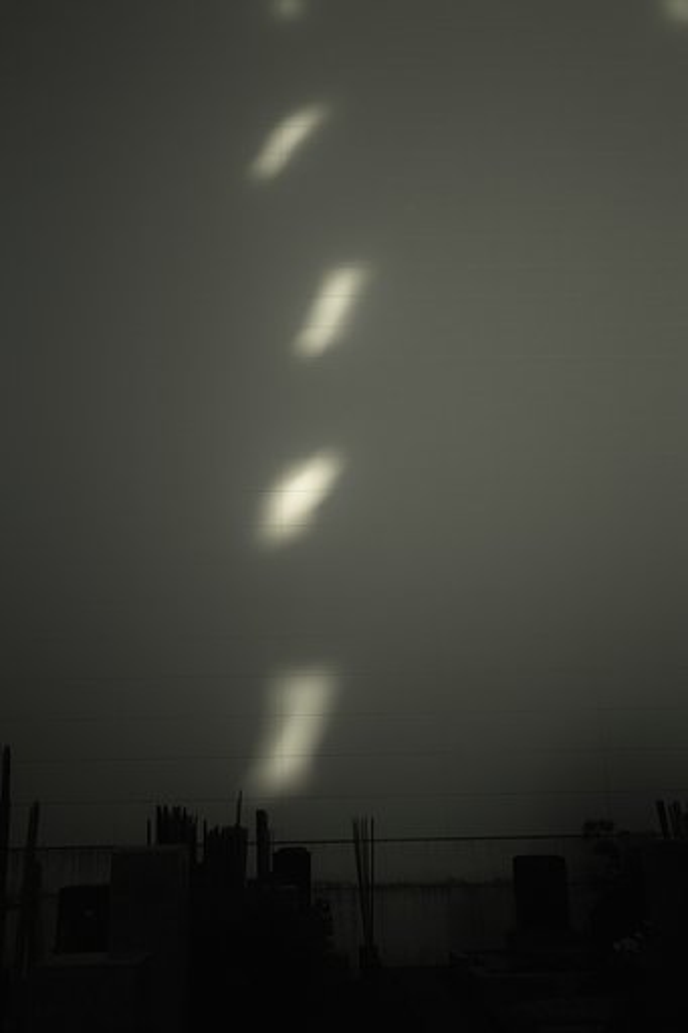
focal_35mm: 34
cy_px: 516
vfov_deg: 55.8
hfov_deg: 38.9
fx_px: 975
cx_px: 344
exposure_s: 1/250
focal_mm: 20
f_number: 6.7
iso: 100
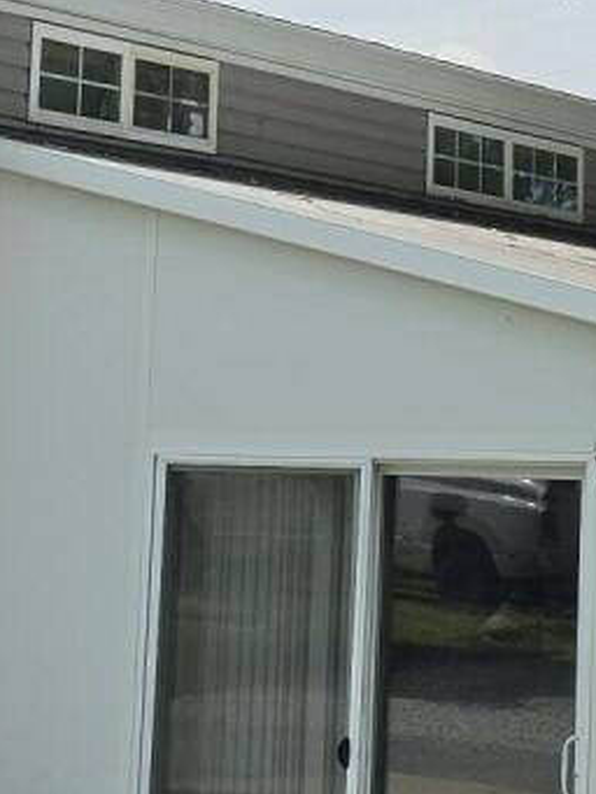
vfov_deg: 14.4
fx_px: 3097
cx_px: 491
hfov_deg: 10.9
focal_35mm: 135
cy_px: 14
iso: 32
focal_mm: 6.5
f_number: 1.4
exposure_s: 1/7939
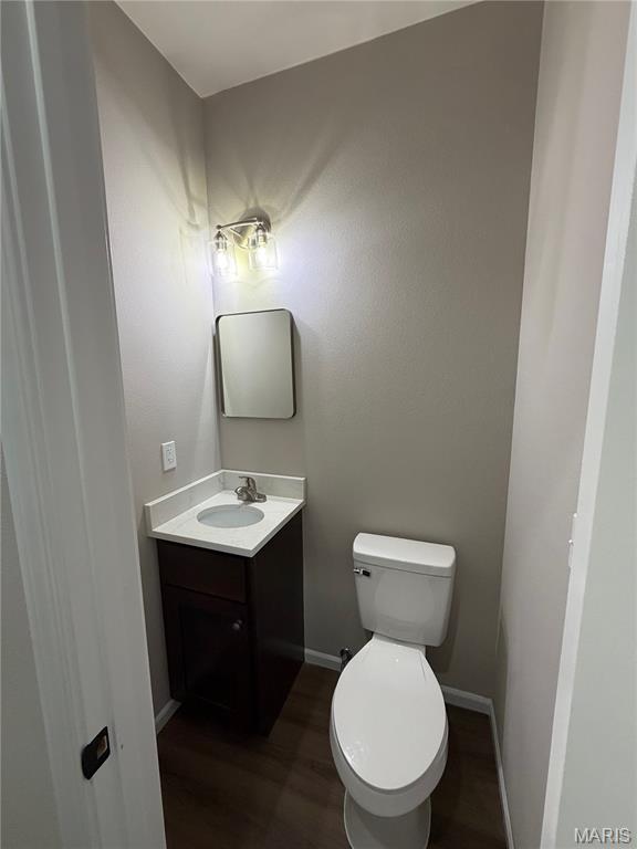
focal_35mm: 14
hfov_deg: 85.7
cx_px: 318
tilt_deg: -9.2
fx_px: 344
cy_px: 424
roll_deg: +0.9
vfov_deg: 102.1
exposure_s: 1/121
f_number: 2.2
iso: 250
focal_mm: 2.22
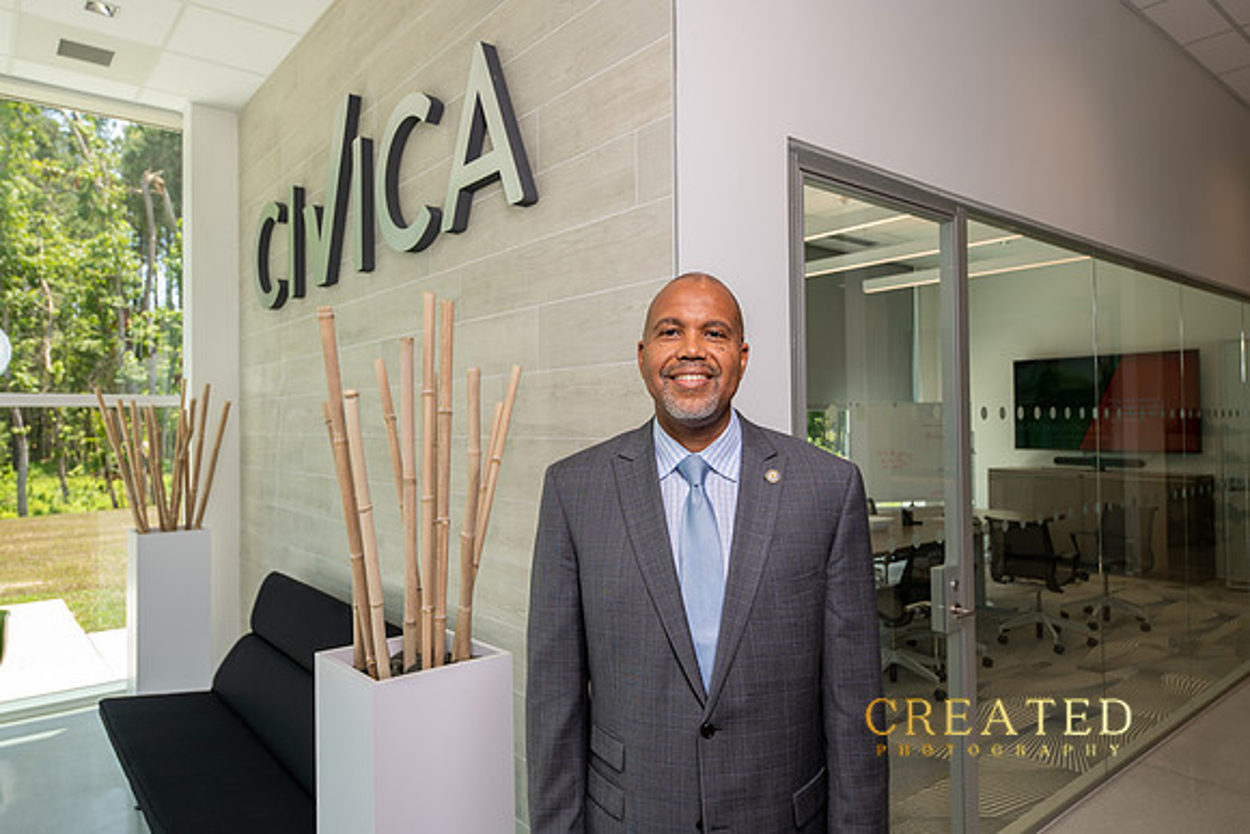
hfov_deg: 73.7
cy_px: 417
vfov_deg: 53.2
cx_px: 625
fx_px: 833
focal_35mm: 24
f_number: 4.5
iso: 64
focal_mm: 24
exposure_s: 1/100
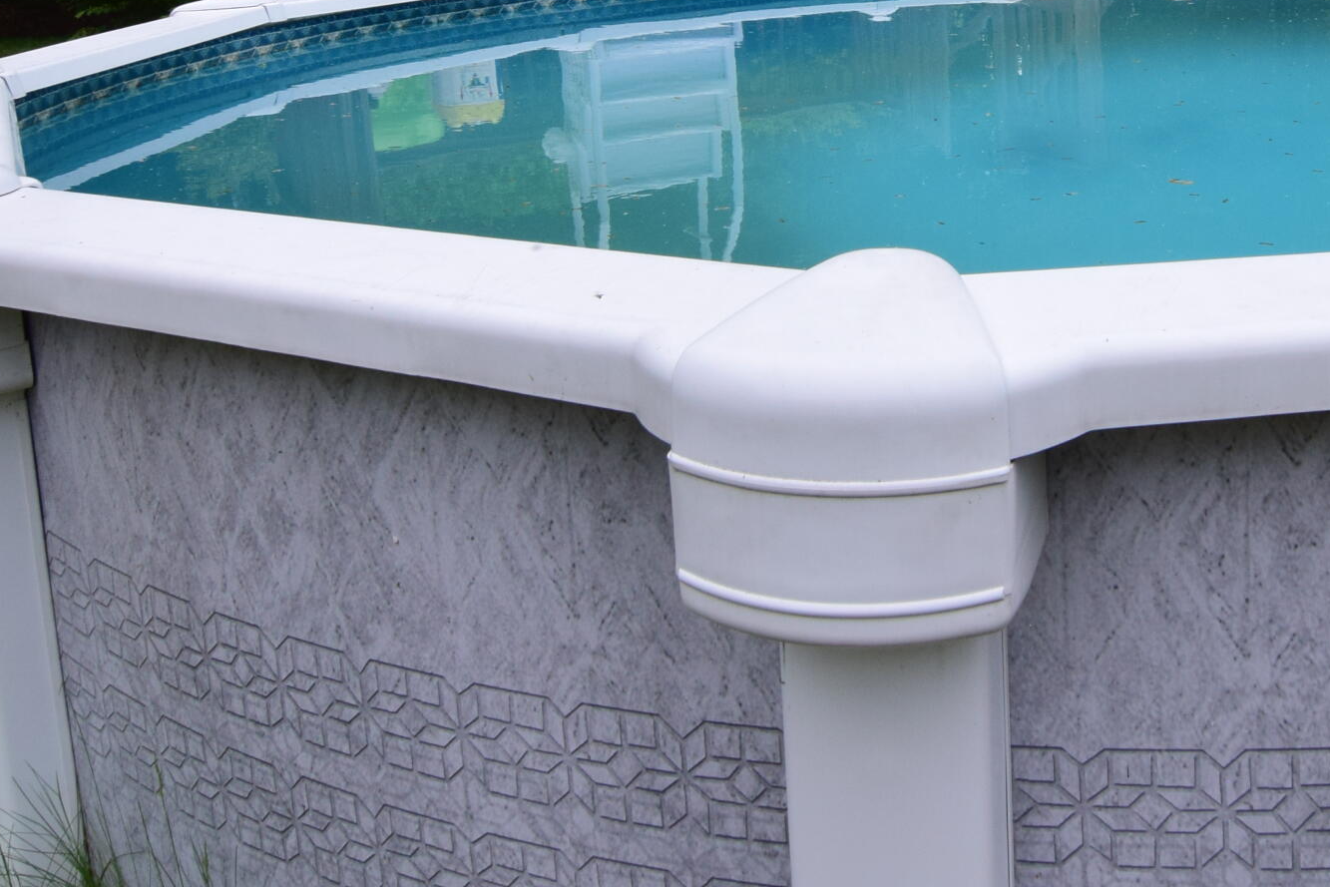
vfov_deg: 33.4
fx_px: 1372
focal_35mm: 37
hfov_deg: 49.4
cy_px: 41
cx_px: 1018
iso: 400
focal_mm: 11
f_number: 9.5
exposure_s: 1/350
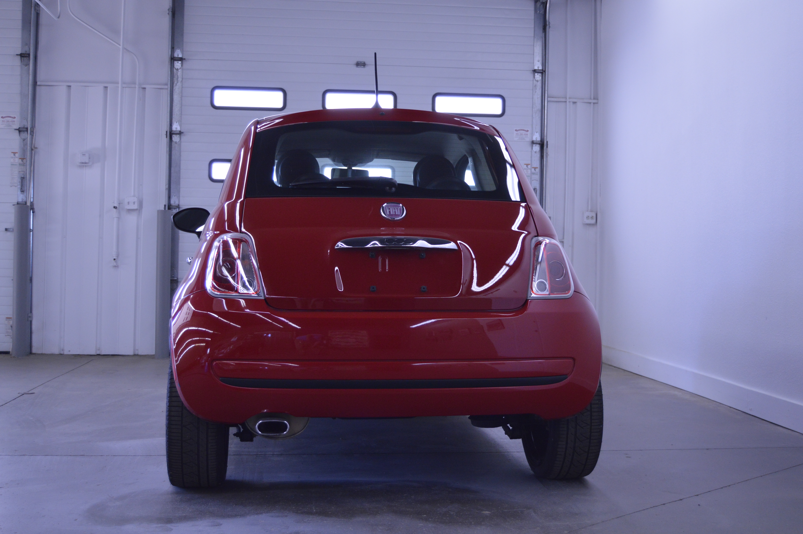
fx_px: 1036
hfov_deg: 42.4
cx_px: 402
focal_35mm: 46
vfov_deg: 28.9
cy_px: 267
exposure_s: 1/200
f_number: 4.2
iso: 800
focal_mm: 31
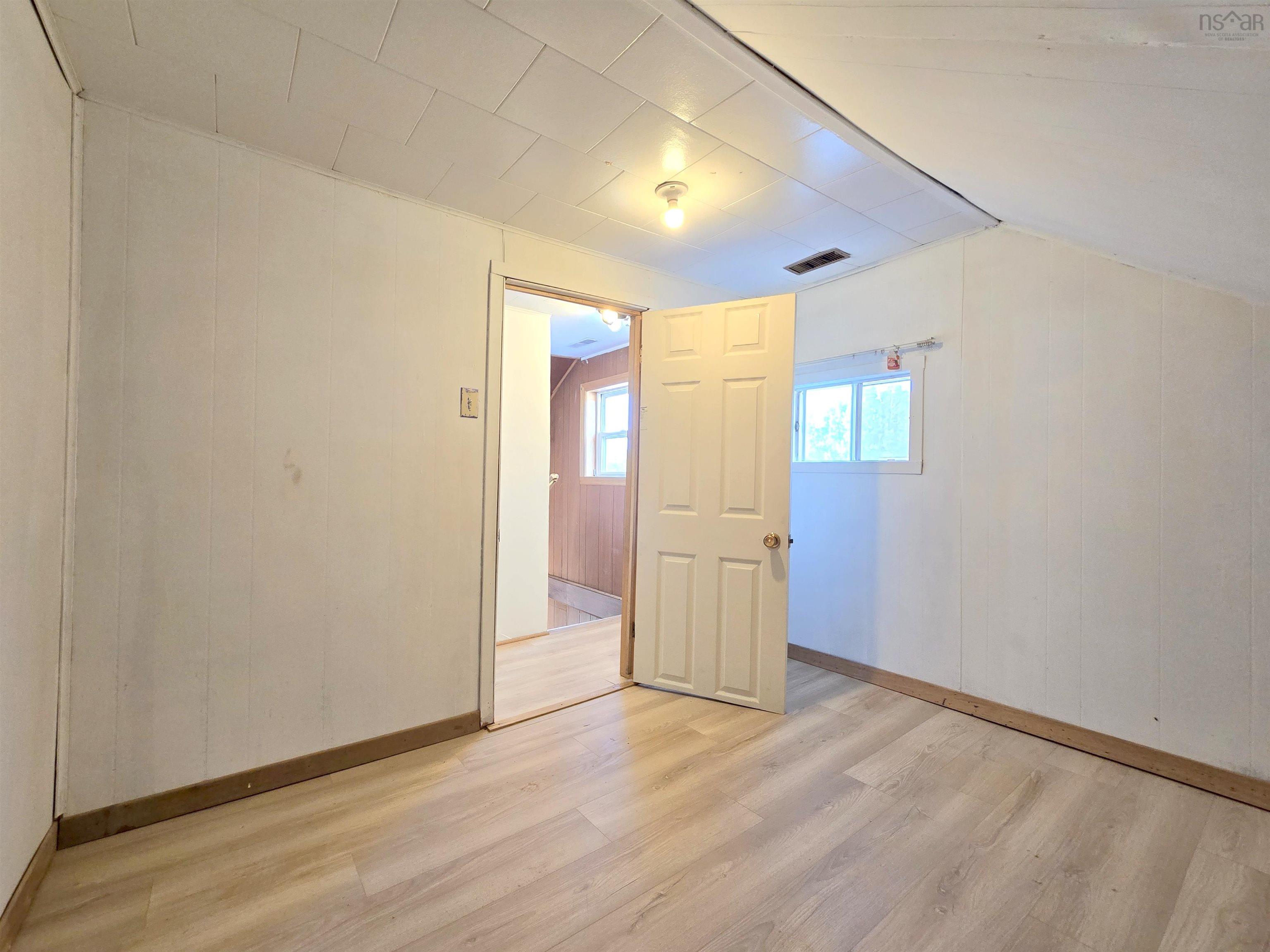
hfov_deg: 106.2
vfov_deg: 89.9
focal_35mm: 13
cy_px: 476
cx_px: 635
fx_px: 477
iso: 125
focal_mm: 2.2
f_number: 2.2
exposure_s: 1/60
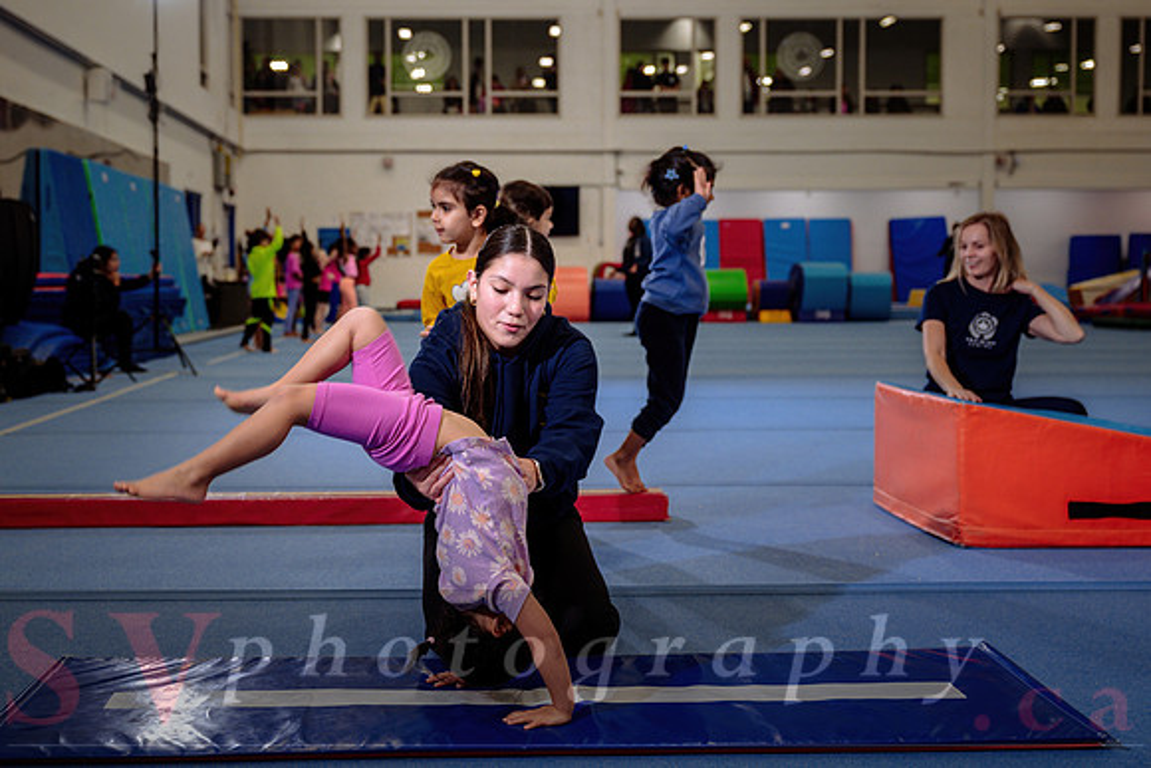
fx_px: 1466
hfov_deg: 42.8
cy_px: 355
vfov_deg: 29.3
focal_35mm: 46
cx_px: 508
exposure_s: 1/250
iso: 800
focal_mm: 40
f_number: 3.5
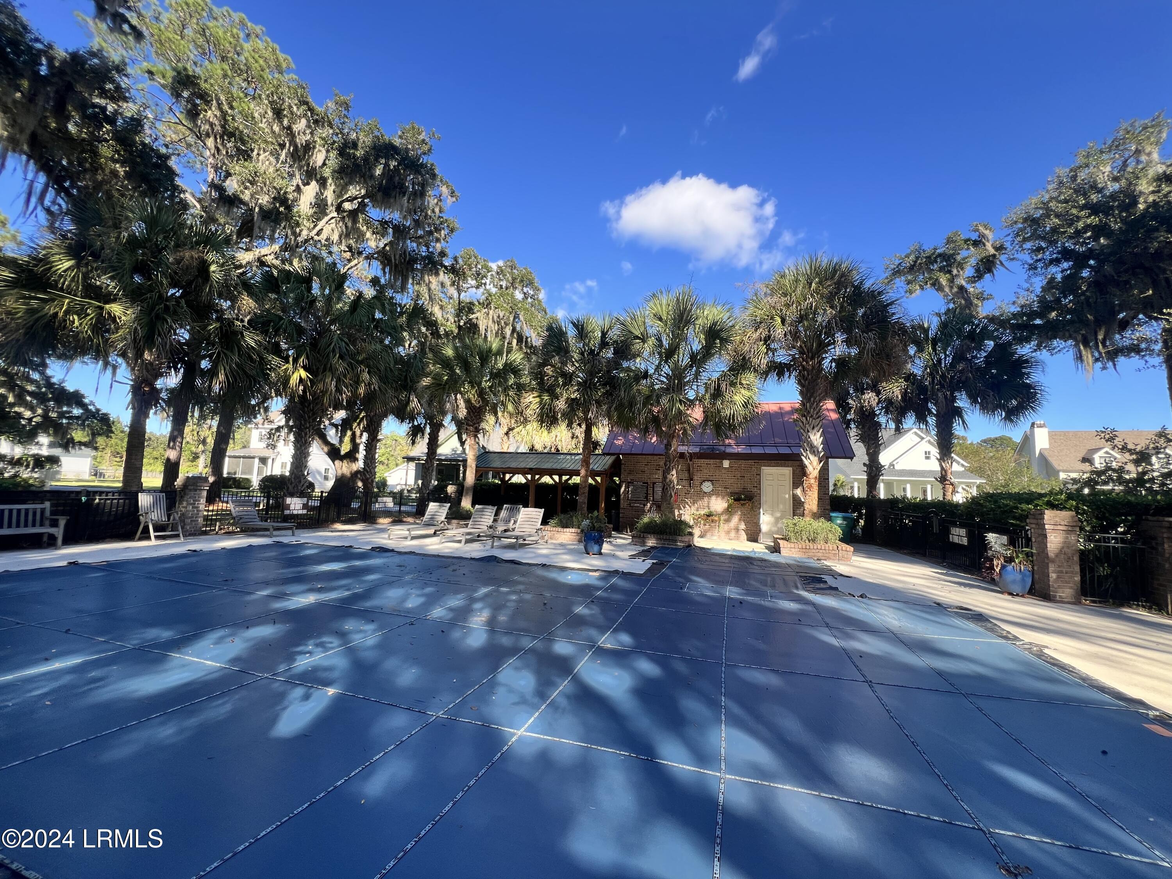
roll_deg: -2.6
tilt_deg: +6.0
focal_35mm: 13
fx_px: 440
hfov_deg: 106.2
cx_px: 586
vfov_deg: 89.9
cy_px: 440
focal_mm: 1.57
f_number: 1.8
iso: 32
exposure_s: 1/351
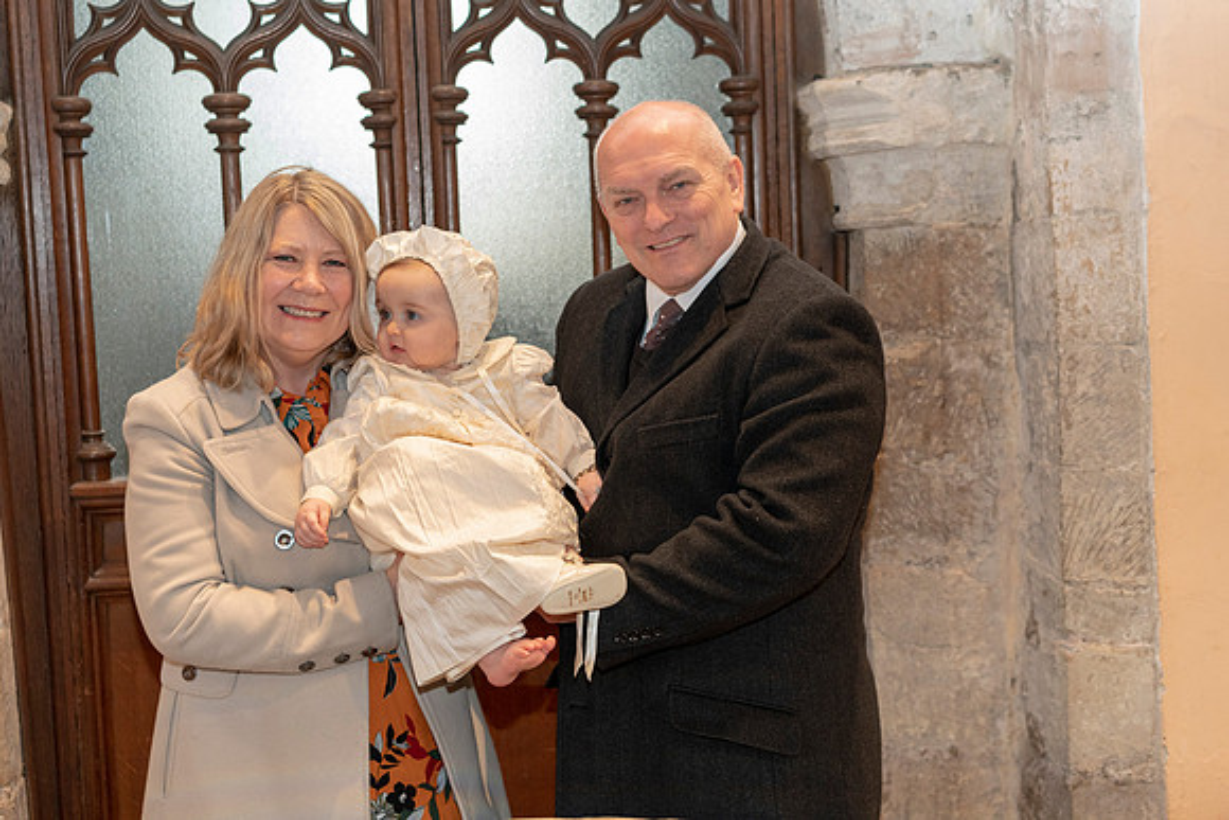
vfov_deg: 24.6
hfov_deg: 36.2
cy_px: 410
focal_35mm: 55
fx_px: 1878
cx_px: 614
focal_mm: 55
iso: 3200
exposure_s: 1/160
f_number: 4
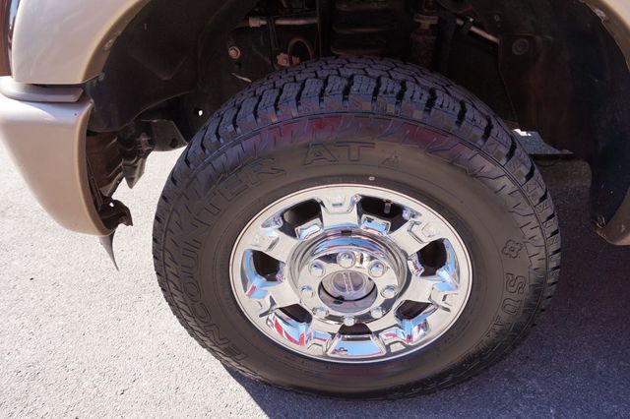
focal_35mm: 24
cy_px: 210
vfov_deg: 53.1
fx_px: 420
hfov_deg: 73.8
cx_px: 315
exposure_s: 1/80
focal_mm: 16
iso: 100
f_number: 6.3
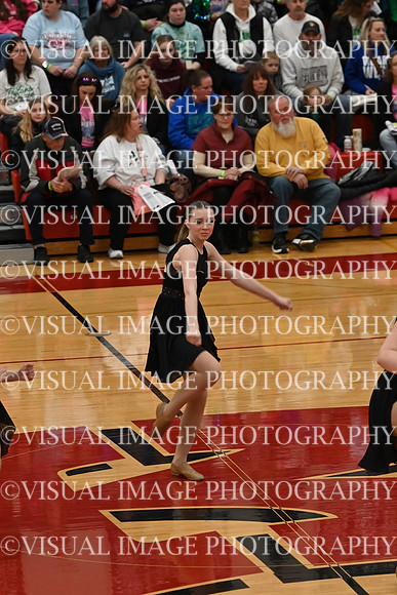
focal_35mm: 195
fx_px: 3223
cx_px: 198
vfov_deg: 10.5
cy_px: 298
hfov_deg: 7.0
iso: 5000
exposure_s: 1/400
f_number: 4
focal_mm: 130
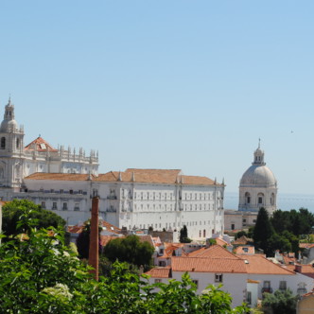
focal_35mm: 106
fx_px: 1084
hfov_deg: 16.4
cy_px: 157
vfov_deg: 16.5
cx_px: 100
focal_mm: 55
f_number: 8
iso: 100
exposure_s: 1/250
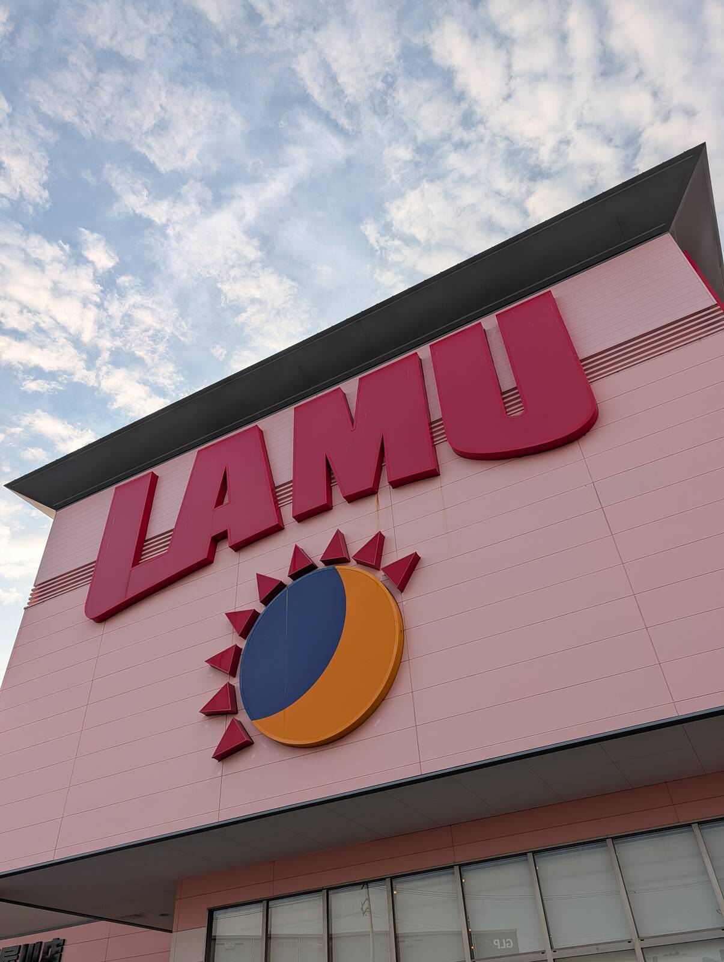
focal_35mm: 24
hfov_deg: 56.9
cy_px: 481
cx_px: 362
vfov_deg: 71.5
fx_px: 668
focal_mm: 6.9
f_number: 1.68
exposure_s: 1/692
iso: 20
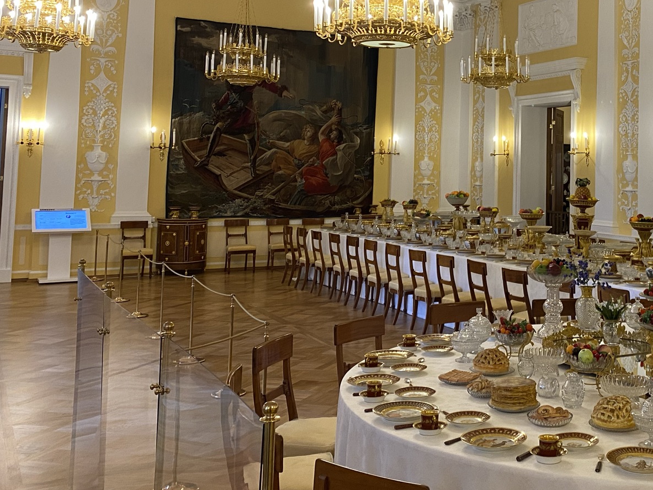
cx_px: 547
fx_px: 849
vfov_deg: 31.6
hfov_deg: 39.9
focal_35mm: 45
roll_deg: -0.7
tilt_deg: +2.9
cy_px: 120
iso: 125
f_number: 1.8
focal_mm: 4.25
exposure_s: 1/61
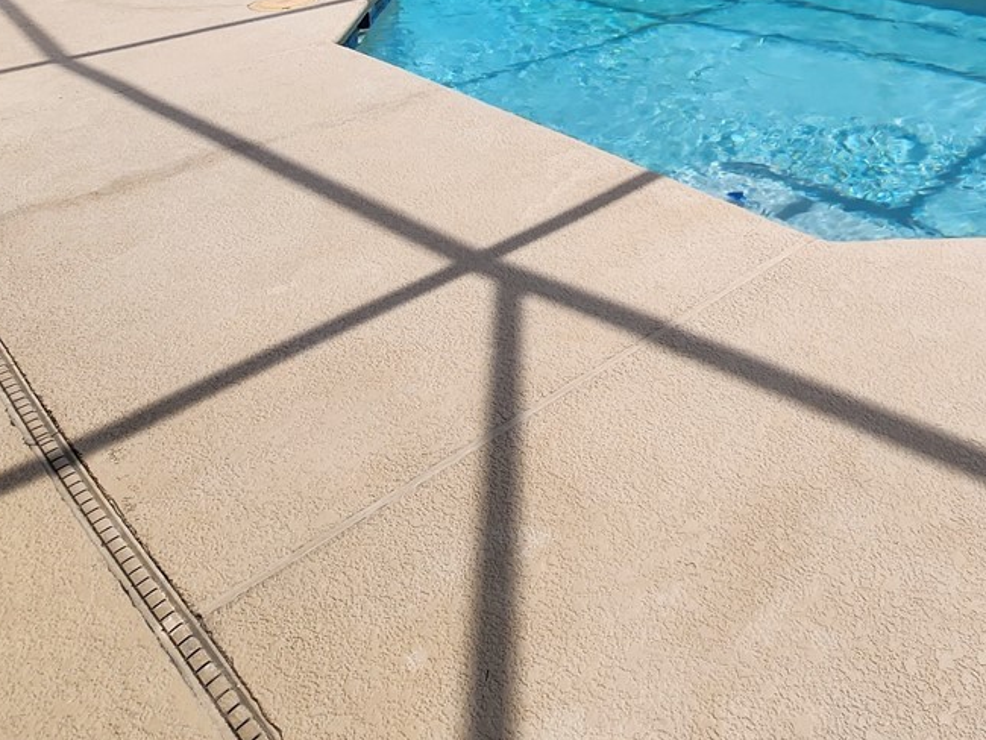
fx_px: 912
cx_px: 731
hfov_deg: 54.3
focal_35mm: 32
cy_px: 2
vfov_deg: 39.1
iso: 32
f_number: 2.2
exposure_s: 1/1036
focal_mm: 1.74
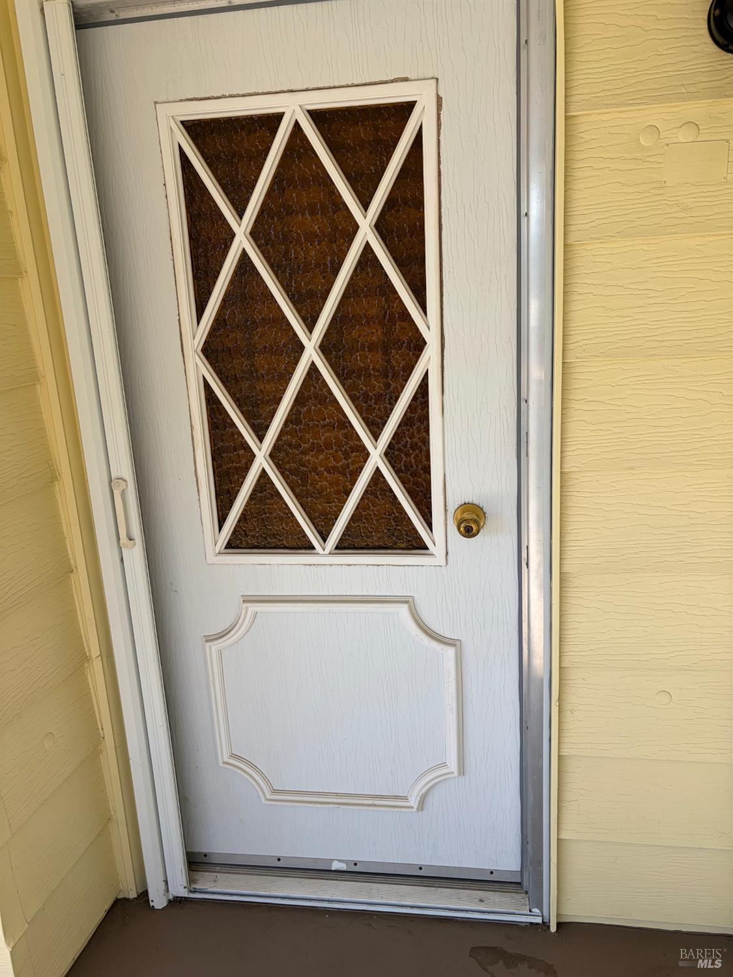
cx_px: 366
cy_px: 488
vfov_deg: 67.3
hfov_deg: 53.1
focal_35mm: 26
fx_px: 734
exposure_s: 1/764
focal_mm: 5.96
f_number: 1.6
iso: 50
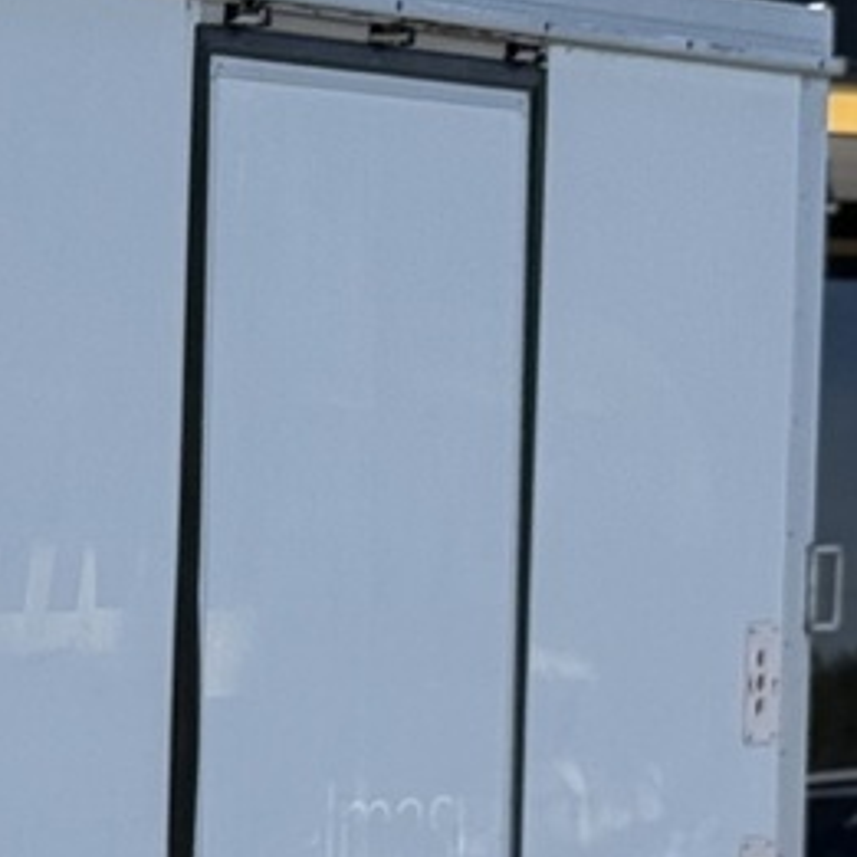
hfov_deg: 7.0
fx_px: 6554
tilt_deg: +1.0
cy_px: 801
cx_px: -1264
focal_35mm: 234
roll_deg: -0.5
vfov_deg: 7.5
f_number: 1.78
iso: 100
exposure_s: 1/6024
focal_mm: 6.76
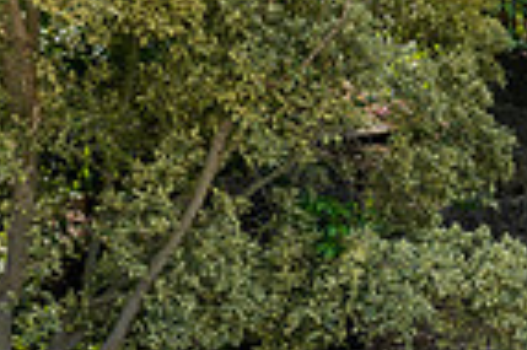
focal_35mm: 102
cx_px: 1005
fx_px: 1491
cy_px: 452
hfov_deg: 16.2
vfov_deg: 13.0
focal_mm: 24
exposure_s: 1/200
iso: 200
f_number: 7.1
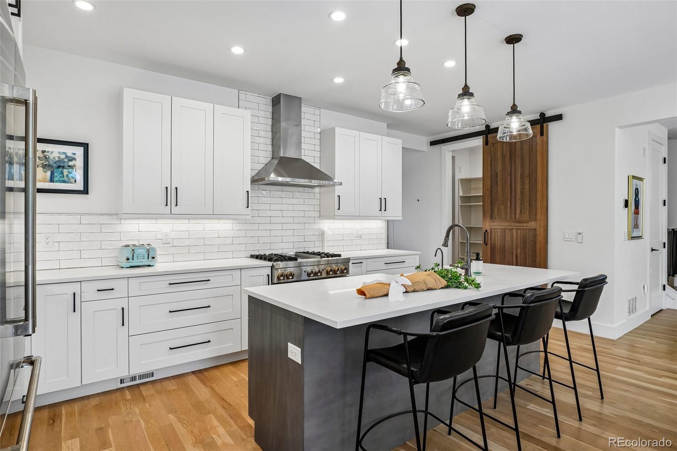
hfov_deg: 90.0
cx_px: 338
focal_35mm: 18
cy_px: 226
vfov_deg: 67.4
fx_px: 338
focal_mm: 12
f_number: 8
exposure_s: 1/30
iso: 160
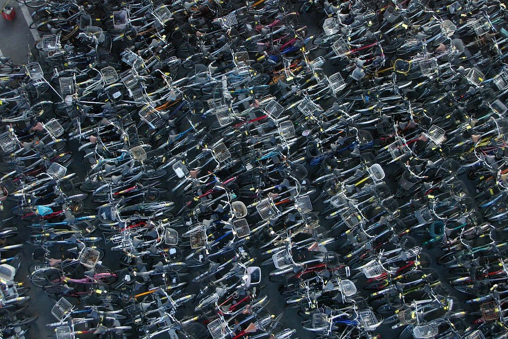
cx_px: 254
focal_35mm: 48
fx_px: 677
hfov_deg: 41.1
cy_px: 170
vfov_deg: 28.1
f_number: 6.7
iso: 800
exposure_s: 1/125
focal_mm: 32
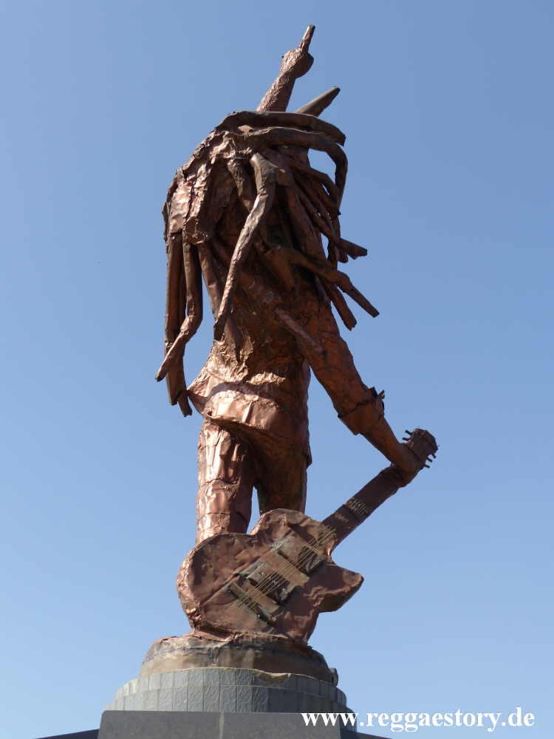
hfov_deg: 24.0
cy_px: 370
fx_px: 1302
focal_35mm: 61
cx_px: 277
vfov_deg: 31.7
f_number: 4
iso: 100
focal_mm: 10.9
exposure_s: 1/800
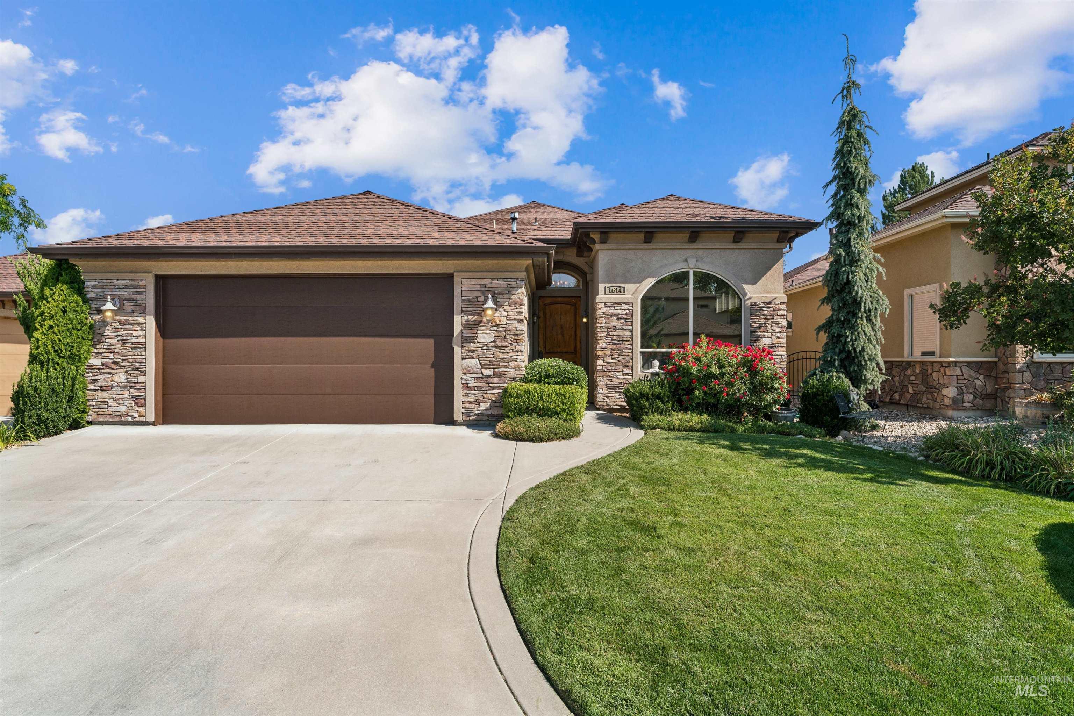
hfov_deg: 85.4
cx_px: 537
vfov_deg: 63.2
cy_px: 358
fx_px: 582
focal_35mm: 20
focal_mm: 19.5
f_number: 13
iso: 400
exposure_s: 1/200
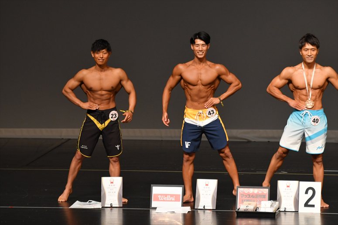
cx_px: 169
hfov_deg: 6.9
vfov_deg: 4.6
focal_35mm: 300
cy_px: 112
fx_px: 2815
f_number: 5.6
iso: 2000
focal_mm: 200
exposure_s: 1/400
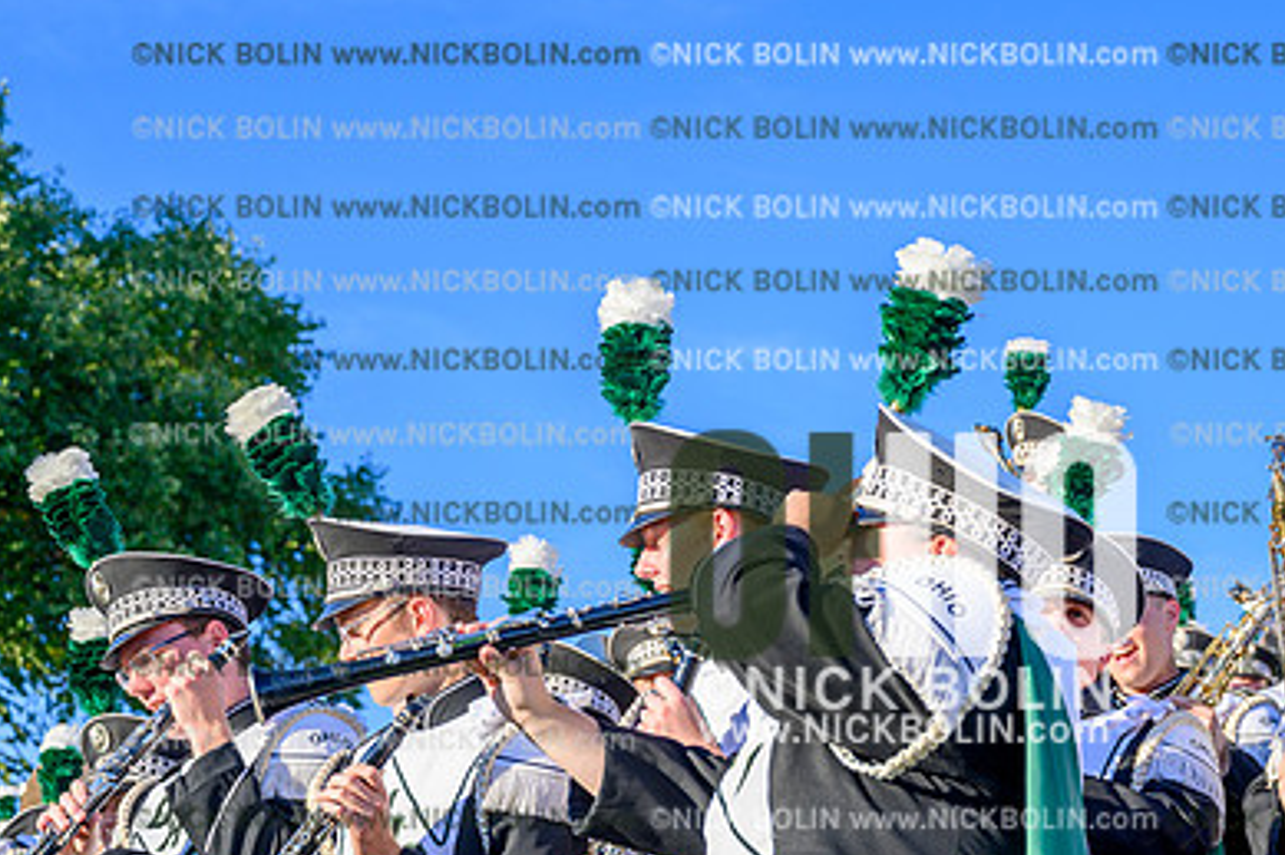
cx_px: 902
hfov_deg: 27.5
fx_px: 2604
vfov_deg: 18.6
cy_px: 588
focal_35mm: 73
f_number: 4
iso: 125
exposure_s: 1/640
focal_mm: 49
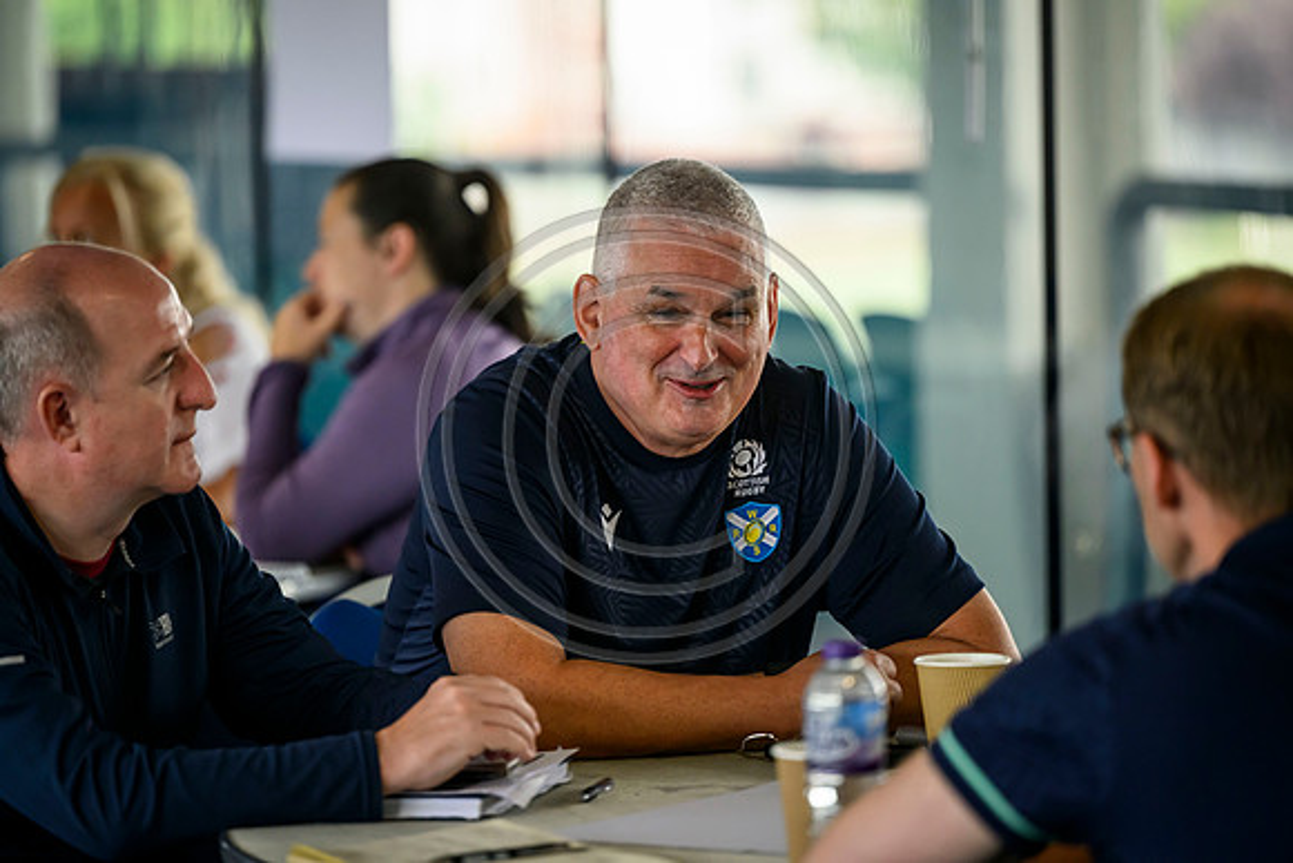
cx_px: 646
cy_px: 432
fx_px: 6825
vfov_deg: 7.2
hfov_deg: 10.8
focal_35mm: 190
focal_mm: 190
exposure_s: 1/800
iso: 2500
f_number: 2.8
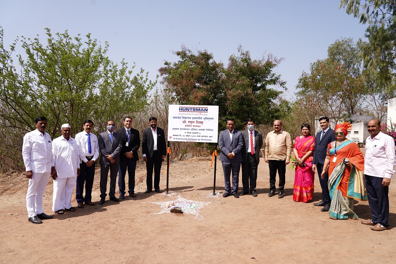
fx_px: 264
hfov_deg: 73.7
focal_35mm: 24
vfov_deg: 53.1
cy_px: 132
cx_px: 198
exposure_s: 1/250
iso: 64
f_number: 6.3
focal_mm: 24
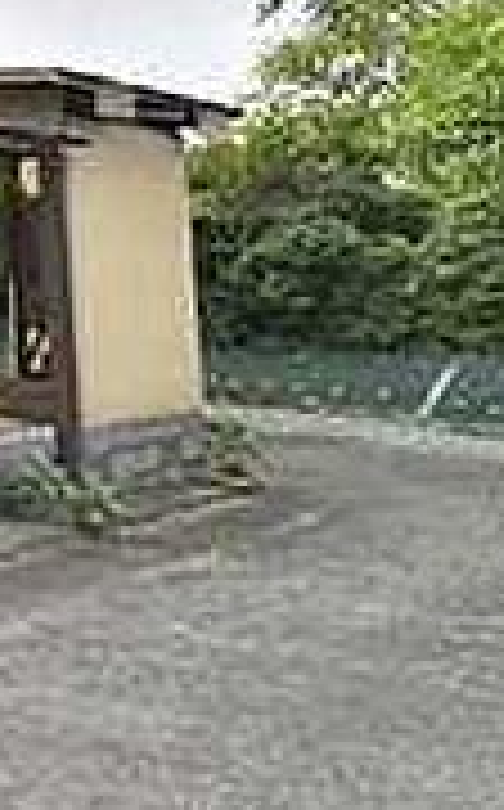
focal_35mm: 51
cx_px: -598
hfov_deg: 16.4
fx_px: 1124
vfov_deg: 37.0
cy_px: 79
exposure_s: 1/125
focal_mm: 10
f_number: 8
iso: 100
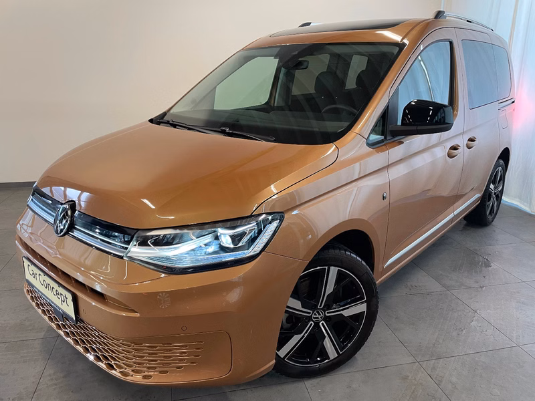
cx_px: 268
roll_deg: -0.5
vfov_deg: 53.1
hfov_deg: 67.3
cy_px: 200
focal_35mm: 26
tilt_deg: -17.9
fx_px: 402
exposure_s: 1/50
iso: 125
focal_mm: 4.2
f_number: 1.6
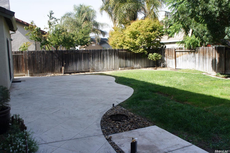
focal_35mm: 30
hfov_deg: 62.0
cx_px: 115
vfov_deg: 43.5
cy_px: 76
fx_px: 191
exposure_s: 1/80
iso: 200
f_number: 11
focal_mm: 20
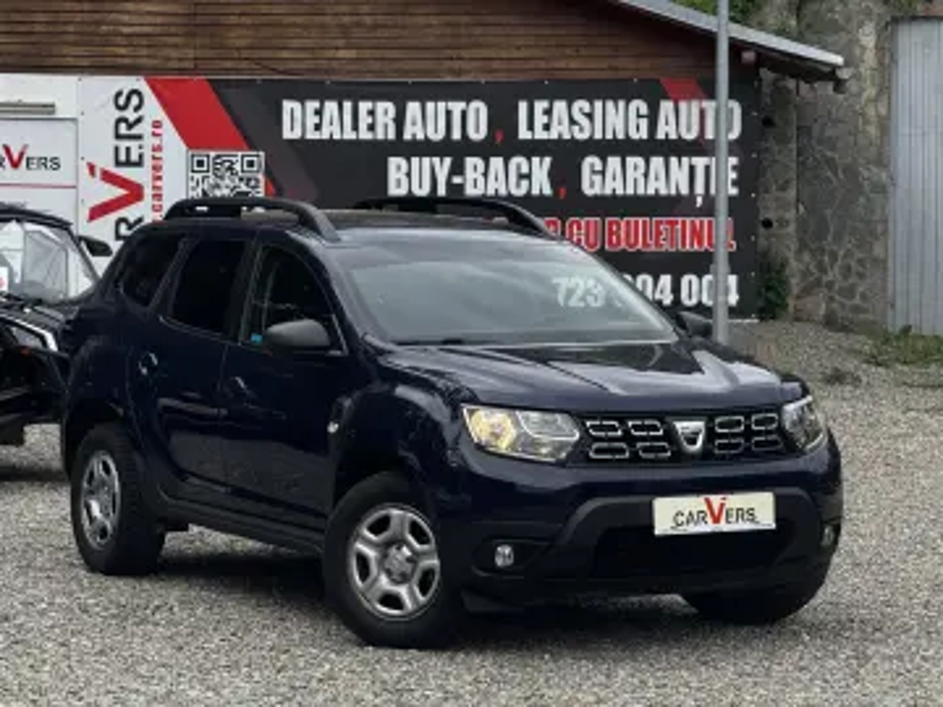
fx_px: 3269
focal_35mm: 120
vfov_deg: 12.3
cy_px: 354
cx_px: 472
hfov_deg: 16.4
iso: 50
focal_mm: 15.66
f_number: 2.8
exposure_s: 1/423
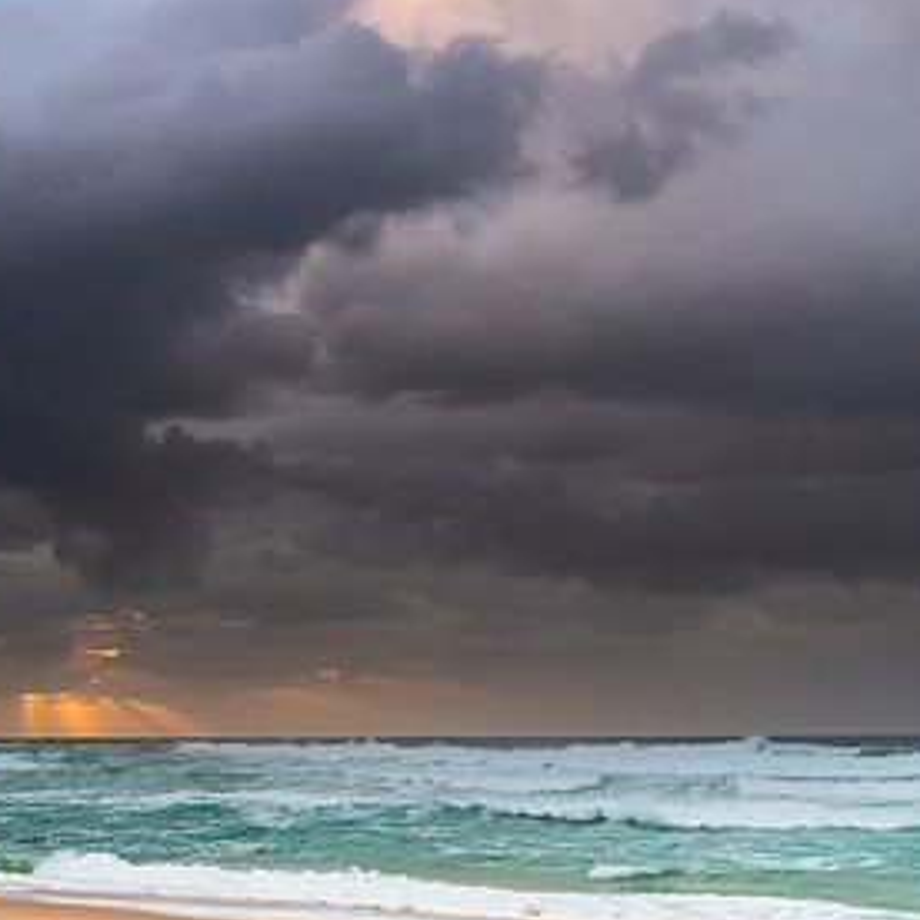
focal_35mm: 64
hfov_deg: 25.3
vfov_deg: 26.9
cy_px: 475
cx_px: -40
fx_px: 1924
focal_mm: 34
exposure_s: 1/40
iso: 400
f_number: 4
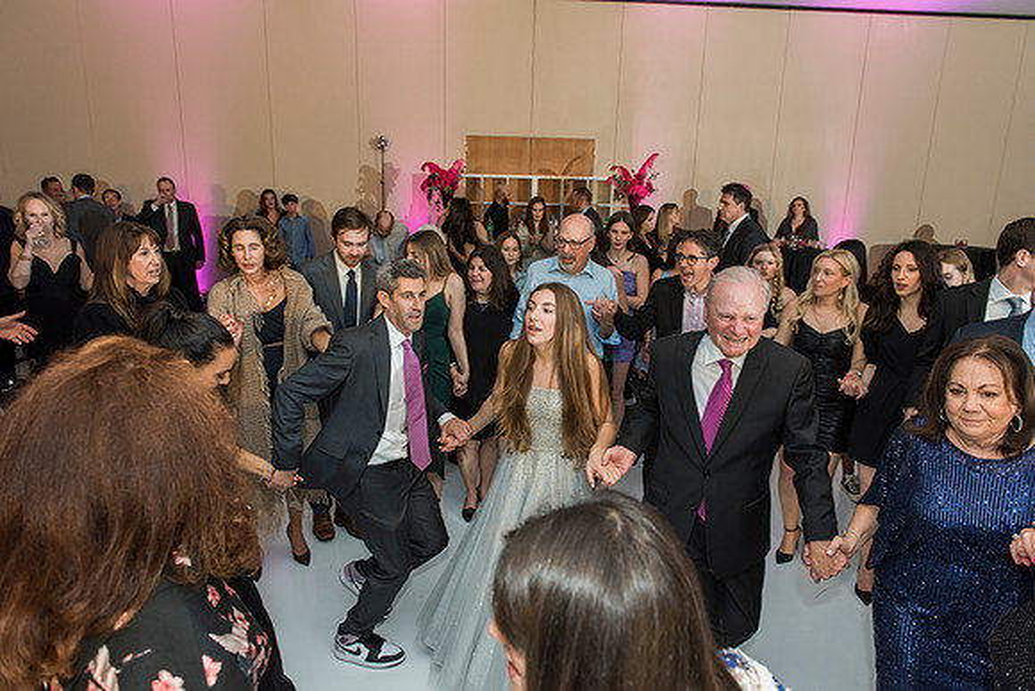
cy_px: 346
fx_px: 690
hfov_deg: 73.7
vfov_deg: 53.2
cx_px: 518
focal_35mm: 24
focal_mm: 24
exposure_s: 1/100
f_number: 4
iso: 800
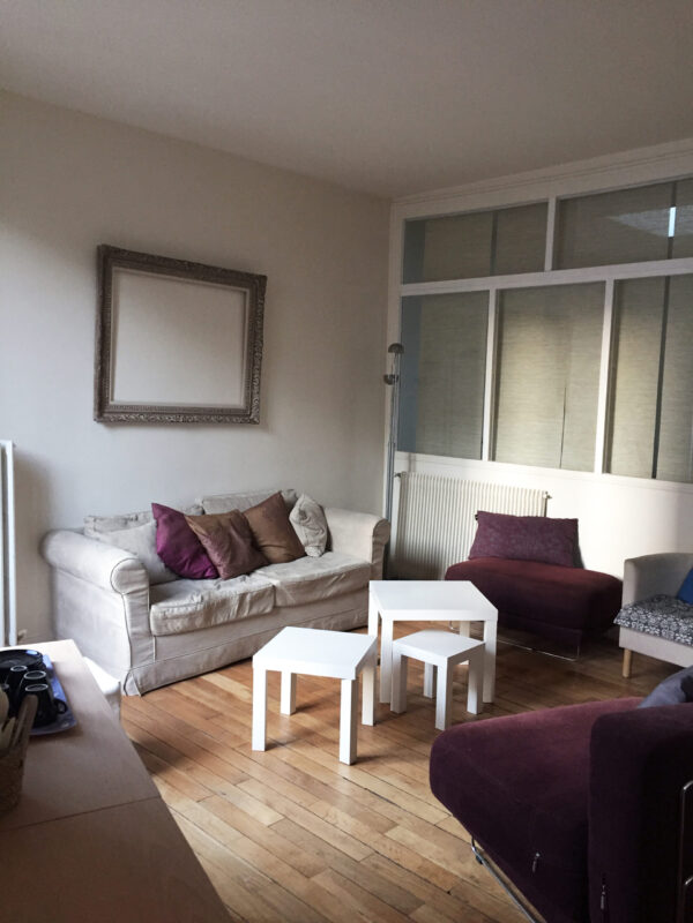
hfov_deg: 48.2
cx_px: 346
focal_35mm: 29
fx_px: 774
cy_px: 462
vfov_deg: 61.7
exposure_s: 1/33
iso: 160
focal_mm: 4.15
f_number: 2.2
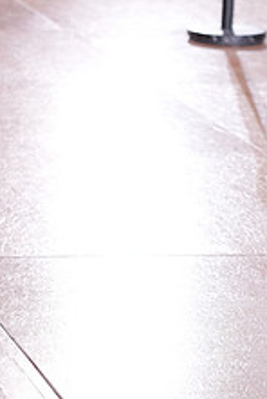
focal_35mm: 202
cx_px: -30
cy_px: -96
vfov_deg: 10.0
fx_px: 2240
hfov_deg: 6.8
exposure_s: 1/320
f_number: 4
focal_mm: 77
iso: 1600
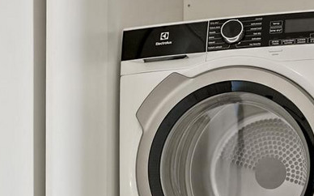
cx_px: 111
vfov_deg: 11.8
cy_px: 232
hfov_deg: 19.1
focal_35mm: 109
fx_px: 932
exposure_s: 1
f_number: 8
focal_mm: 24
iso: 100
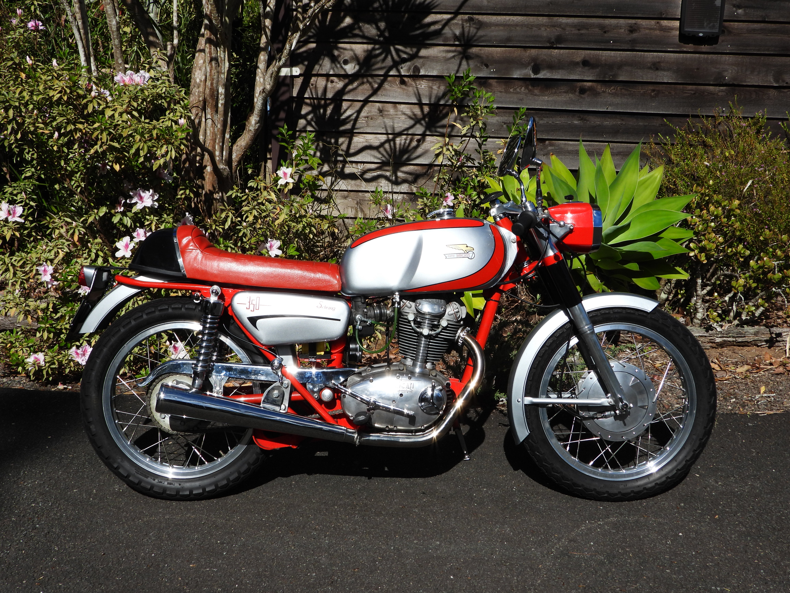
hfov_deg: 42.9
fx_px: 1004
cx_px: 395
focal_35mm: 44
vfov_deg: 32.9
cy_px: 296
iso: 100
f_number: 3.5
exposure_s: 1/1600
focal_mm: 7.9
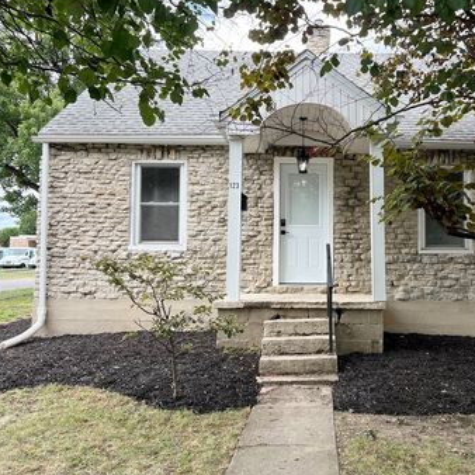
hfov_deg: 47.6
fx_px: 528
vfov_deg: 48.4
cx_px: 319
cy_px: 227
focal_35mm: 34
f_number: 1.5
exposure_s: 1/743
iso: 50
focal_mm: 5.7
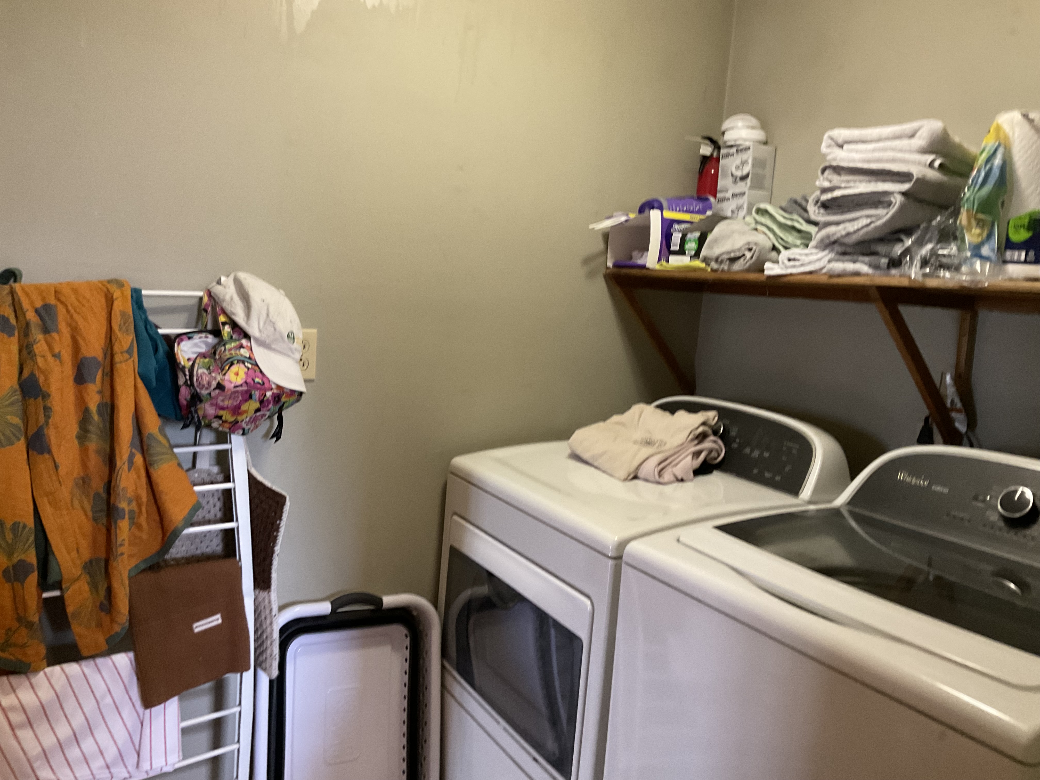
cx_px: 520
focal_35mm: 29
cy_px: 390
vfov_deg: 48.2
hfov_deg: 61.7
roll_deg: -4.6
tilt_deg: -7.0
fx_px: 871
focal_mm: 3
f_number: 1.8
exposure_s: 1/30
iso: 320
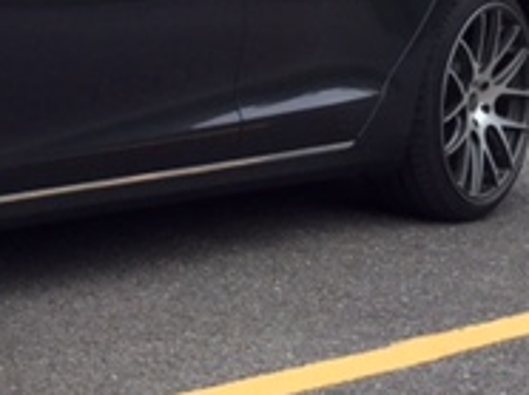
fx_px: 1526
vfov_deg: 14.6
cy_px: 28
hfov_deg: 17.6
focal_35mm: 100
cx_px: -264
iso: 32
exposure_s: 1/1236
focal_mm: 4.15
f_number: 2.2
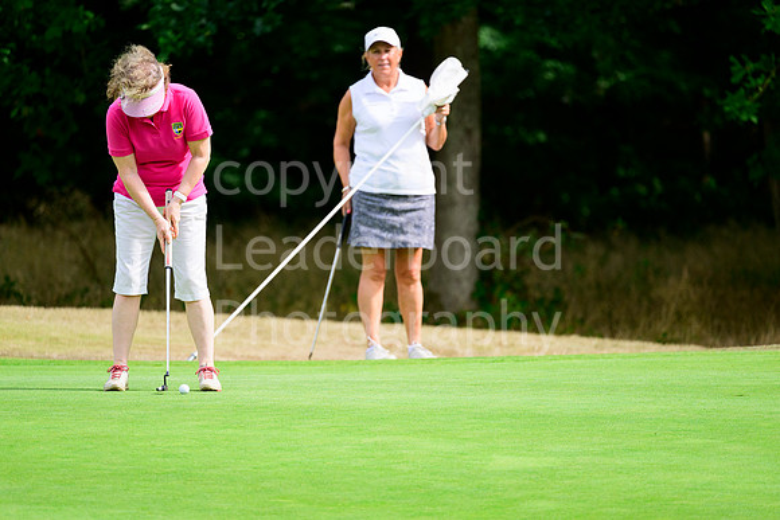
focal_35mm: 350
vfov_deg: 3.9
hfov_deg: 5.9
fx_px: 7585
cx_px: 390
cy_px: 260
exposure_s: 1/1250
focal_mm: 350
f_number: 5.3
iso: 500
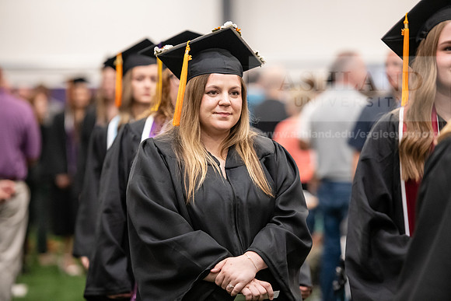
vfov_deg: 8.3
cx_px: 226
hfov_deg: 12.4
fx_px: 2067
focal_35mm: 165
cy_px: 150
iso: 3200
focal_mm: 165
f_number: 3.2
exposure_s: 1/200
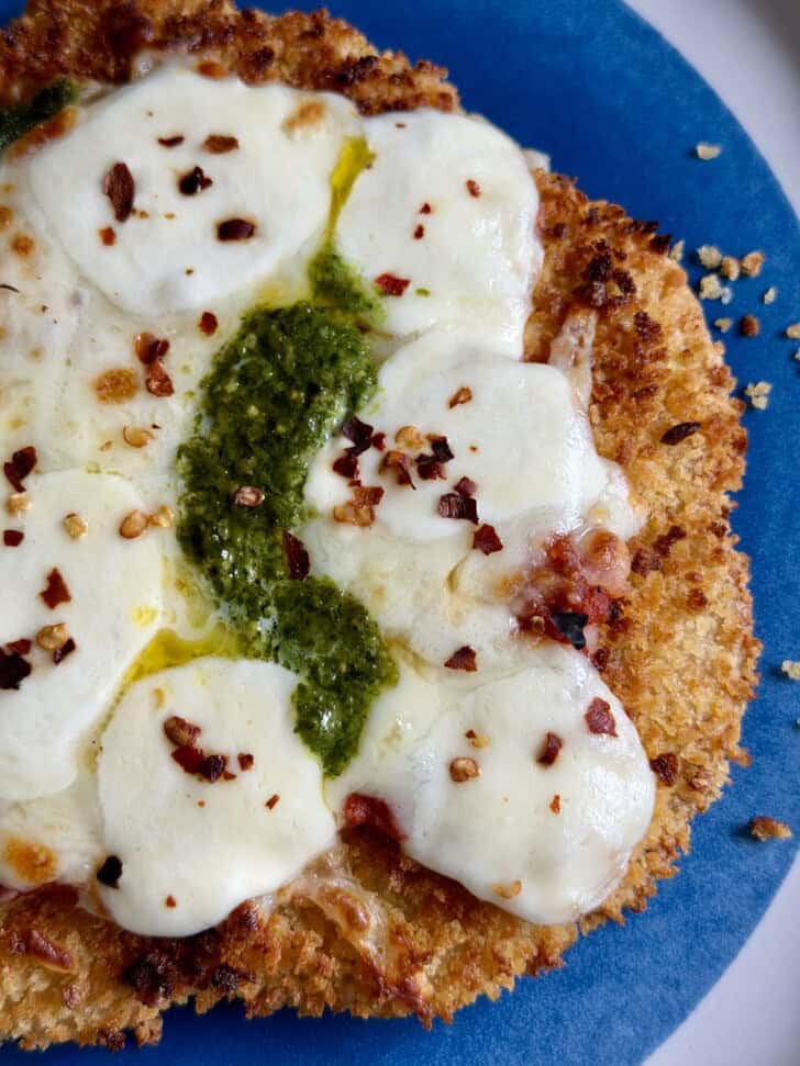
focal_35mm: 48
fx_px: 1479
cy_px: 533
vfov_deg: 39.7
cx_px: 400
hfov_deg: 30.3
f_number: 1.8
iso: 80
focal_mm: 6.8
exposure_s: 1/121
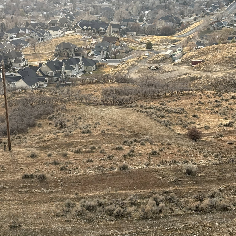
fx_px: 532
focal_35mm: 69
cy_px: 162
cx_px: 100
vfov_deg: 24.8
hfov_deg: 25.0
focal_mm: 6.76
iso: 80
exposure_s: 1/762
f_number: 1.78
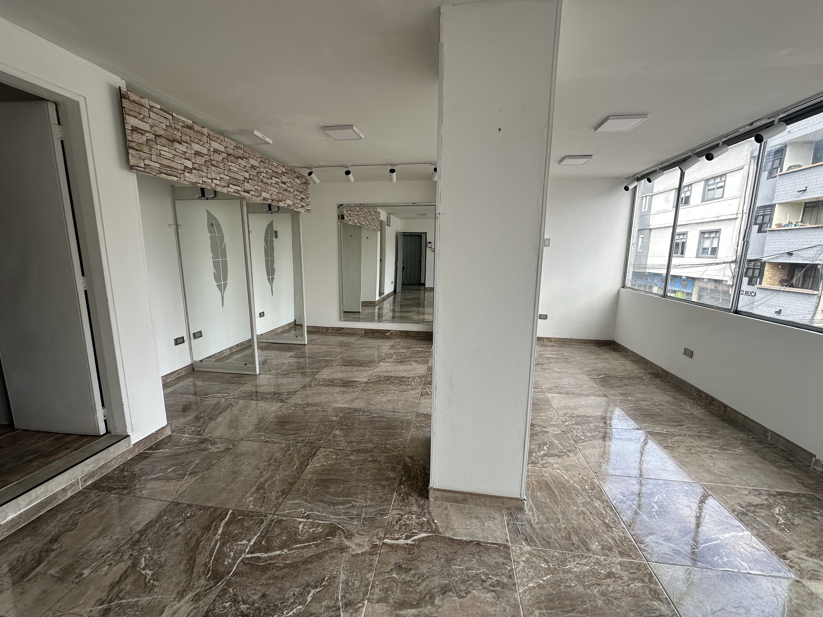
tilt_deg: -9.8
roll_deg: -0.7
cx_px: 412
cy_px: 308
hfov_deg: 102.1
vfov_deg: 85.7
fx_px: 333
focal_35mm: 14
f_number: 2.2
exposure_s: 1/157
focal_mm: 2.22
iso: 40
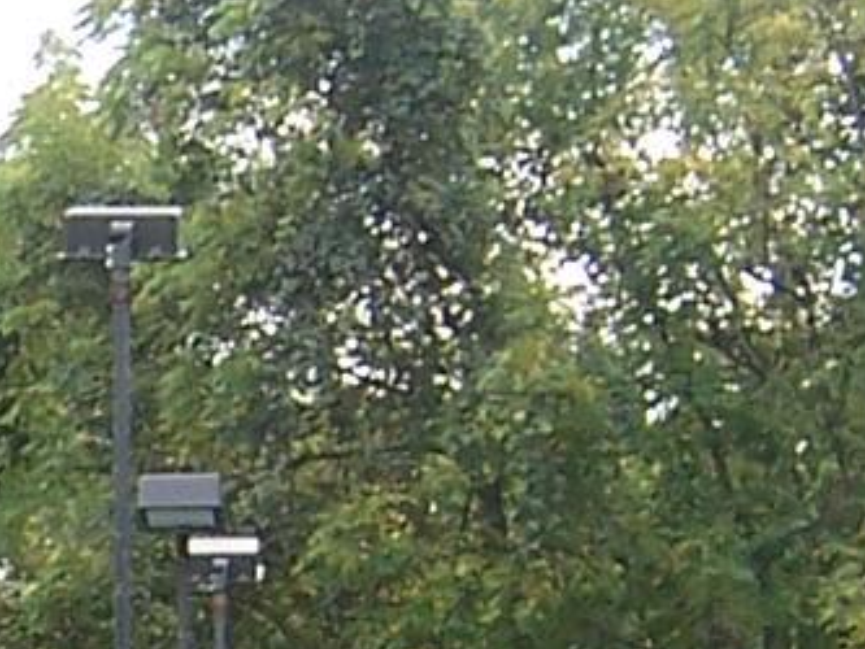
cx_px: -972
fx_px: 6149
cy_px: 929
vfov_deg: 6.0
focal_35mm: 246
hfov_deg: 7.7
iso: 80
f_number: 4
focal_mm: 6.7
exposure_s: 1/125
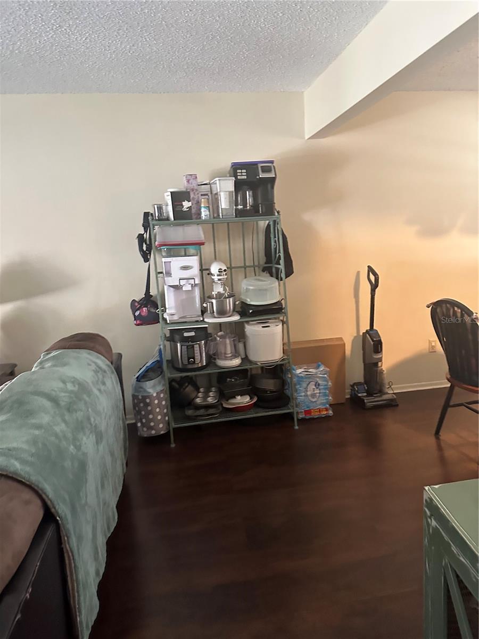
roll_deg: +4.2
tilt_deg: -21.8
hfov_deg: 56.8
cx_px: 240
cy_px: 320
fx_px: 443
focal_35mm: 24
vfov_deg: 71.6
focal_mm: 6.86
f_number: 1.78
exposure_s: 1/60
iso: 640
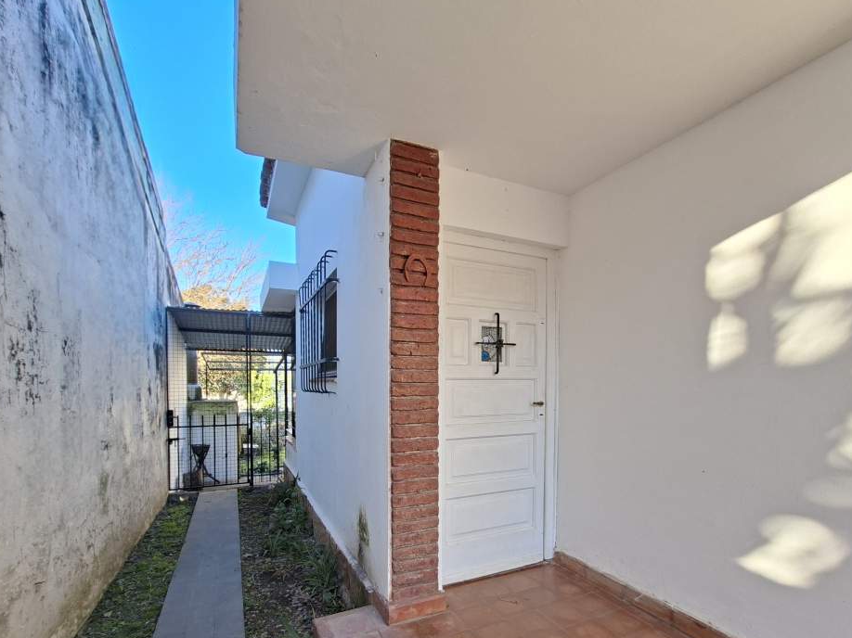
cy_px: 395
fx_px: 418
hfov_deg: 90.9
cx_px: 457
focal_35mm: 17
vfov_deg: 73.6
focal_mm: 1.74
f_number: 2.2
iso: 40
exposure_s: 1/100
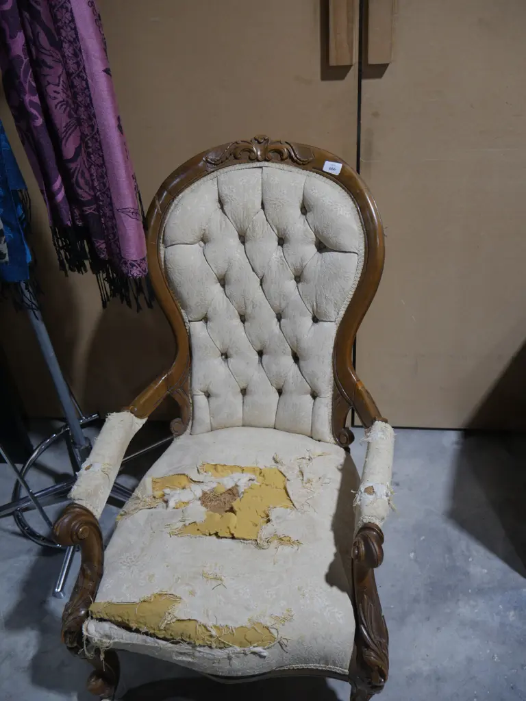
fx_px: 608
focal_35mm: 30
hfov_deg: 46.8
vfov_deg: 60.0
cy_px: 350
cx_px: 263
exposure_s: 1/60
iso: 200
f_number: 3.6
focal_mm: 15
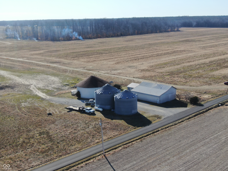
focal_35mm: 48
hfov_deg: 39.7
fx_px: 316
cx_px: 114
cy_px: 86
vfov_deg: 30.3
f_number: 3.8
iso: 100
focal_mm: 8.6
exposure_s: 1/640
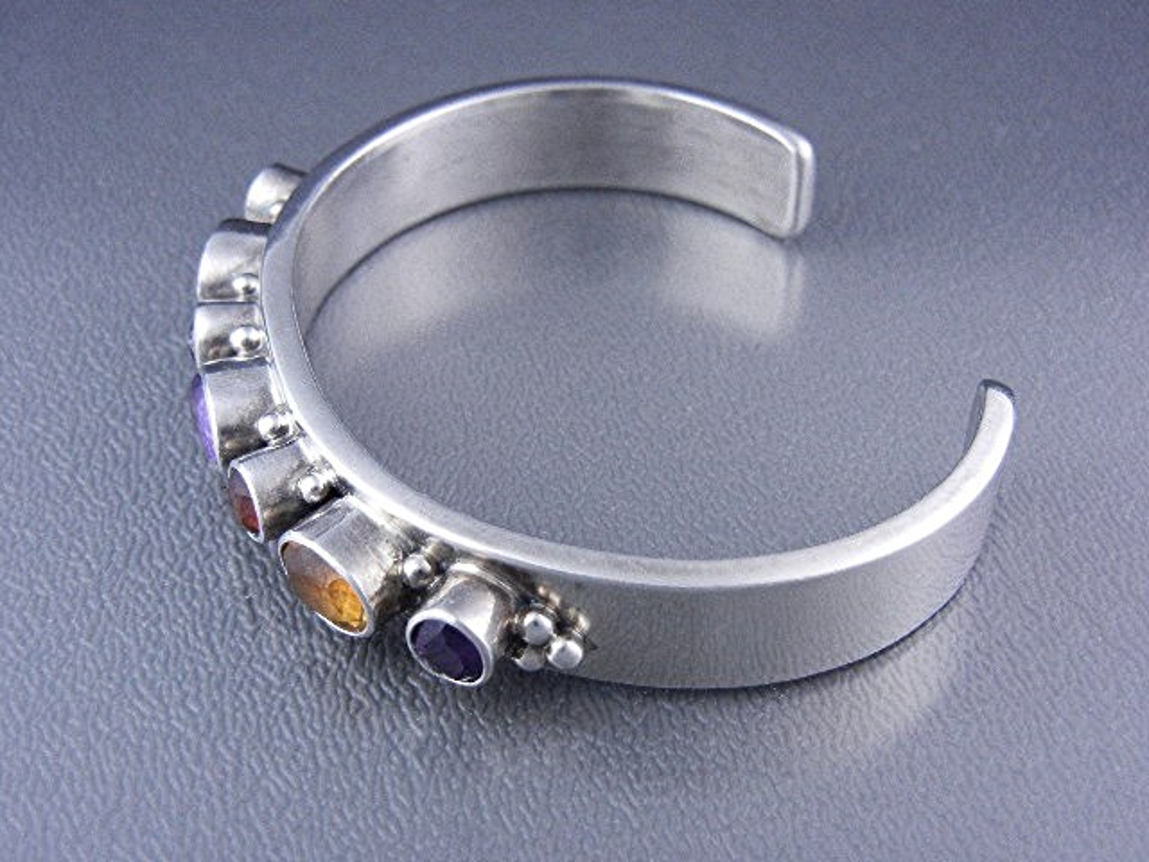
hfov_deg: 32.7
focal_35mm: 59
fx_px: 1958
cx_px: 574
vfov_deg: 24.8
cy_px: 431
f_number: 4
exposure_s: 1/31.5
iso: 400
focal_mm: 10.6
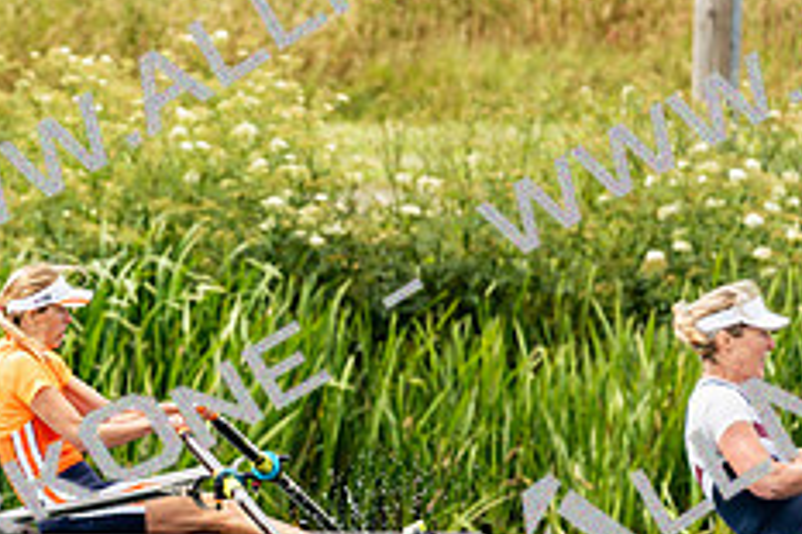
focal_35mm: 1497
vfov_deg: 0.9
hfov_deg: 1.4
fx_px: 33325
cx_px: 227
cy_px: 312
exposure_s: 1/2000
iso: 500
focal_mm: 600
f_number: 6.3
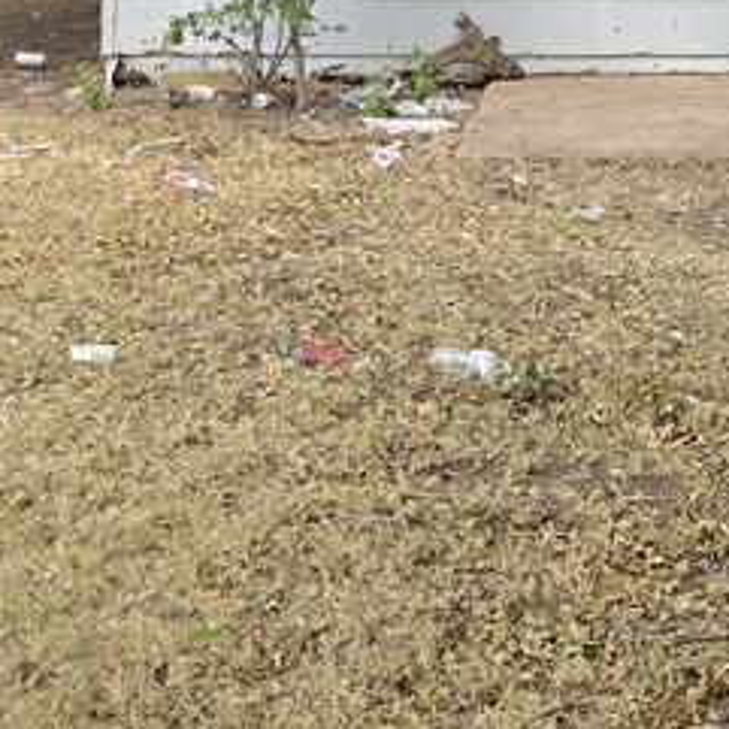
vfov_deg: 20.9
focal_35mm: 81
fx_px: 1930
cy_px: 59
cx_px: 1065
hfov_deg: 19.0
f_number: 1.4
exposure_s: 1/359
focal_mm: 6.5
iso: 25
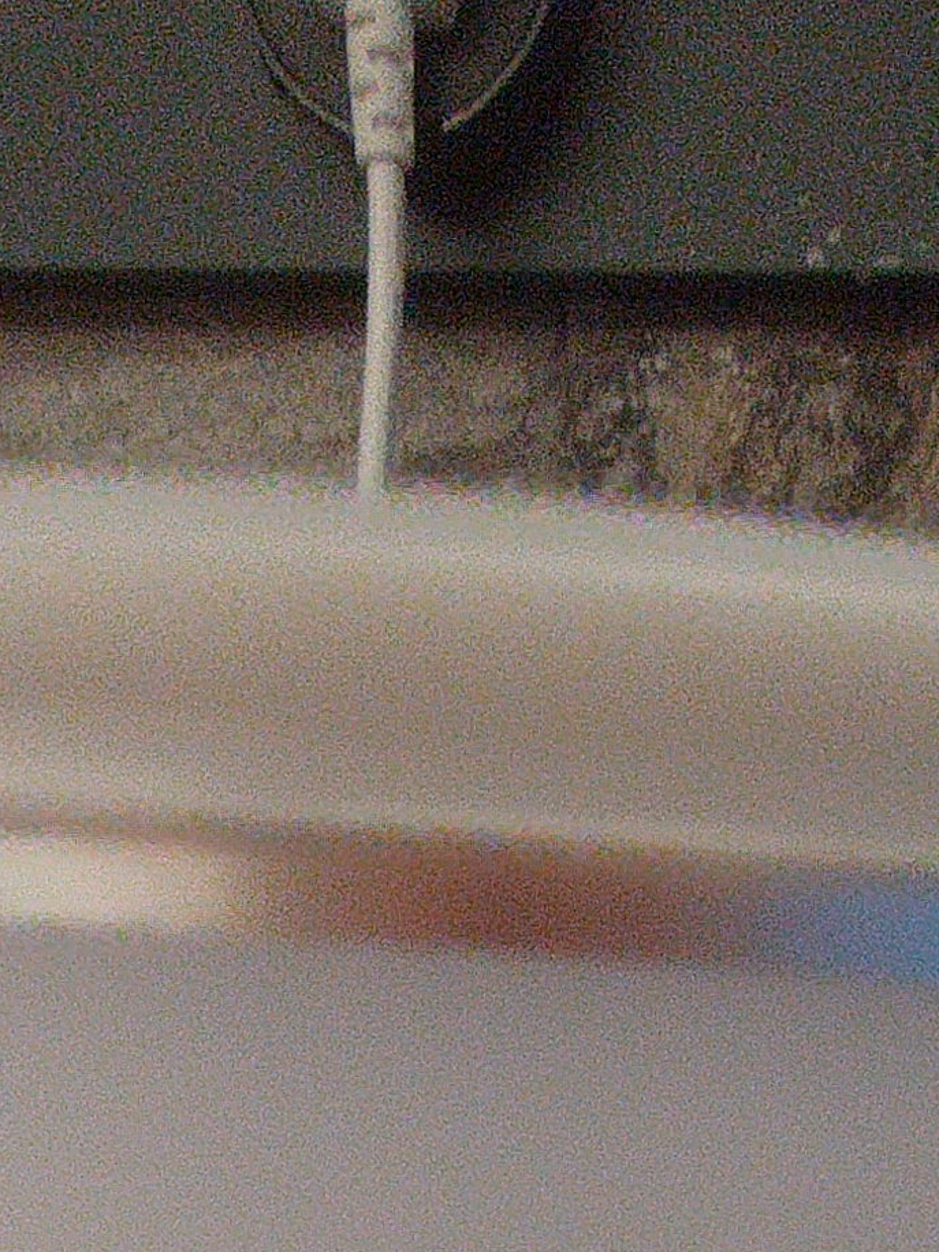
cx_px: 556
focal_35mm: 57
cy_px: 2132
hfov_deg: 25.6
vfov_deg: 22.8
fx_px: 2062
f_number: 2.2
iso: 1600
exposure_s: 1/33
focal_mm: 1.68
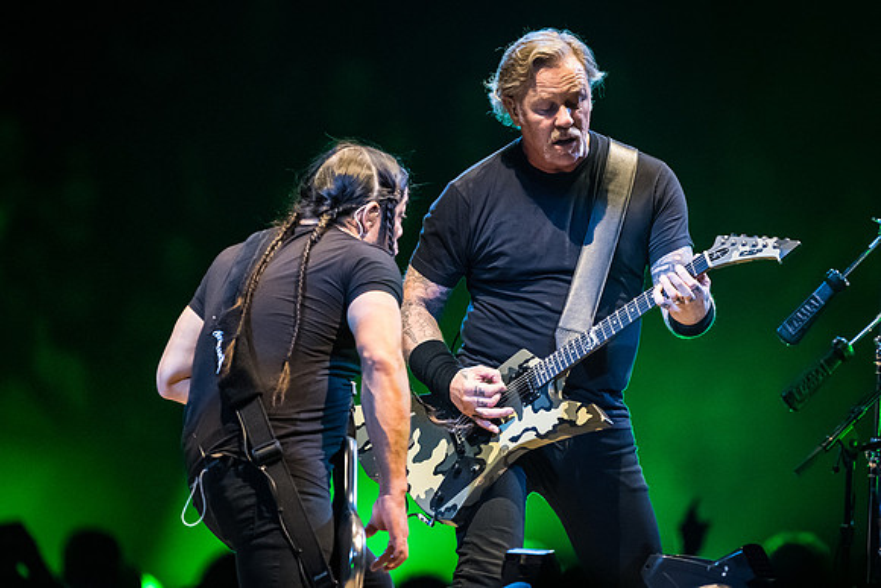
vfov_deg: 2.1
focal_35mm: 671
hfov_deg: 3.1
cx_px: 646
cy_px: 254
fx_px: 16419
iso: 3200
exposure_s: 1/1600
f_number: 2.8
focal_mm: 400
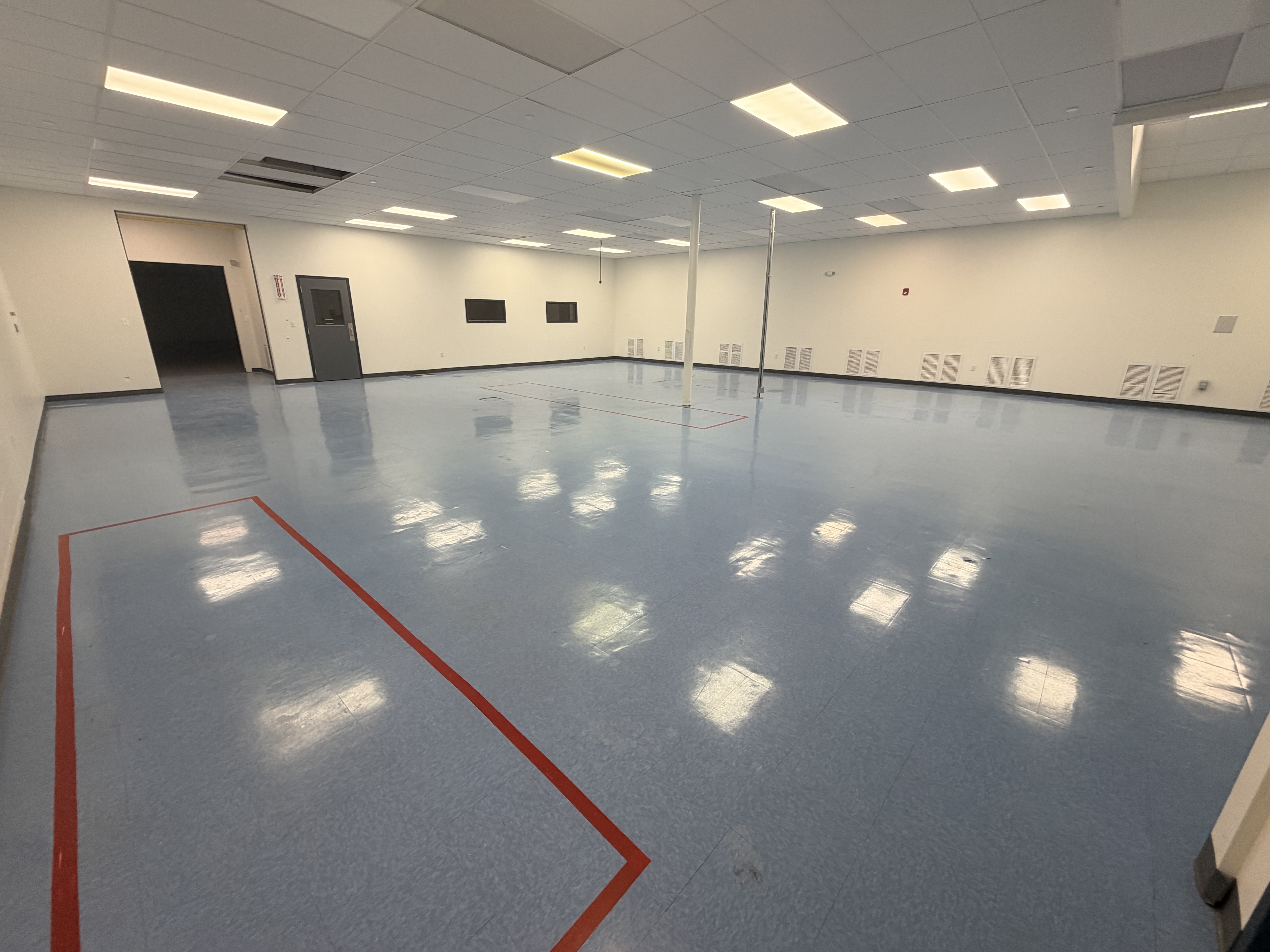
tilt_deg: -18.6
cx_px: 635
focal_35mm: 14
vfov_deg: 85.7
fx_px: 514
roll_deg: -0.8
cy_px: 476
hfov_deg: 102.1
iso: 160
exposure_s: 1/121
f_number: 2.2
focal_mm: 2.22
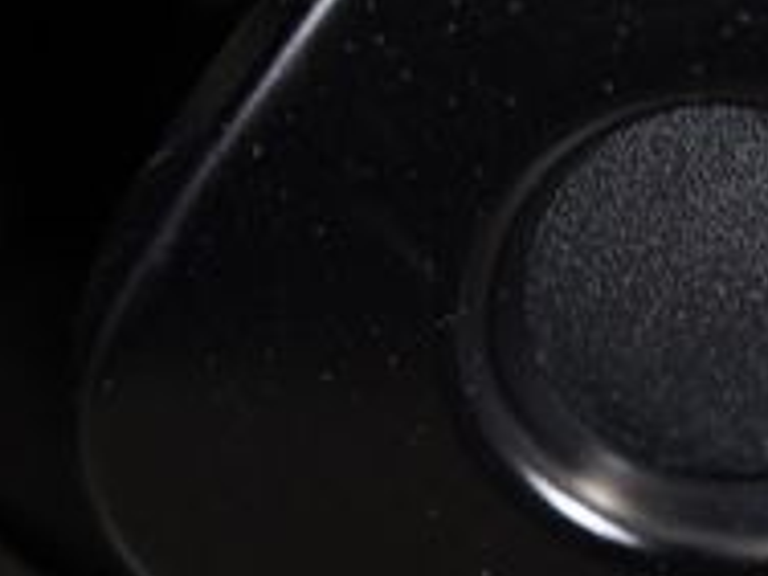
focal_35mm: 344
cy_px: -22
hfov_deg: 5.7
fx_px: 7632
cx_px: 1136
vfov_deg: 4.3
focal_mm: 105
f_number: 4
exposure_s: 1/100
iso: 1600
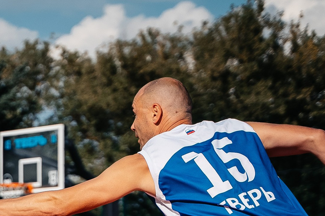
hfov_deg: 7.9
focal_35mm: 255
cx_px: -140
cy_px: 286
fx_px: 2301
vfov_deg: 5.4
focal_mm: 75
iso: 250
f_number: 3.5
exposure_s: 1/5000
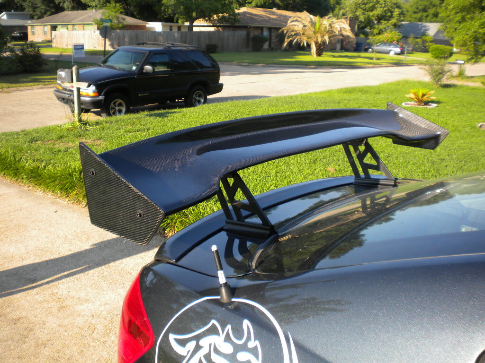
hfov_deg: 52.6
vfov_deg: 40.7
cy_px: 182
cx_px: 242
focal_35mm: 35
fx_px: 490
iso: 80
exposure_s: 1/177
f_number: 4.6
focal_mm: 6.3
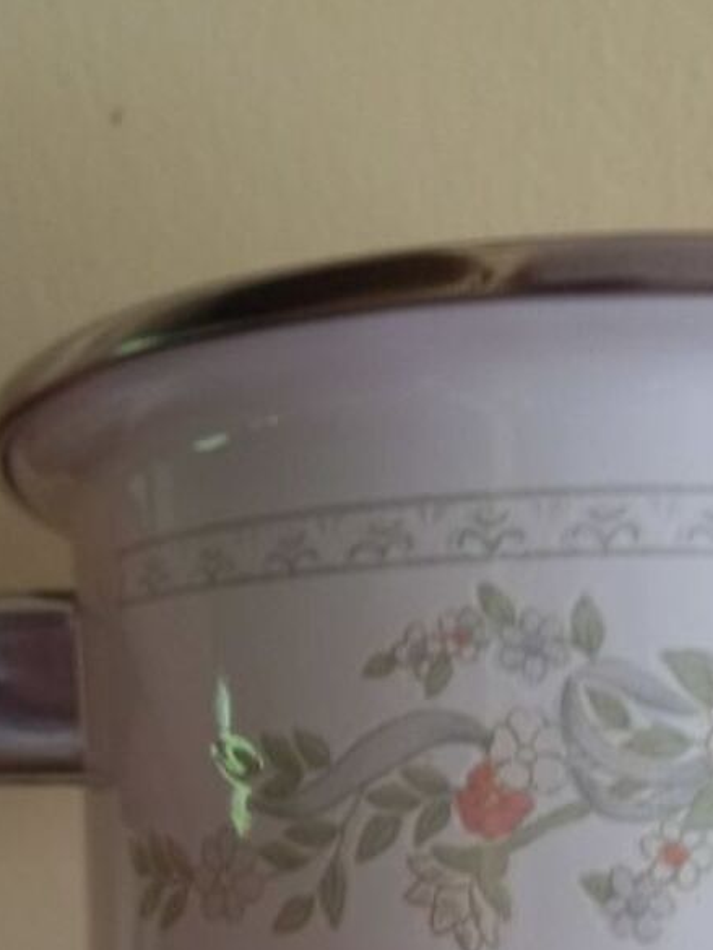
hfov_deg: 25.4
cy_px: 951
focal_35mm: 57
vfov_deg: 31.3
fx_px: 1565
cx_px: 518
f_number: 2
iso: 160
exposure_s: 1/59
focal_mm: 4.6
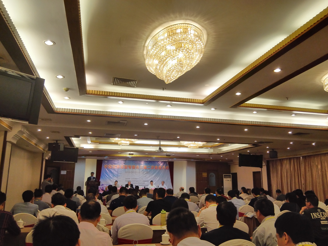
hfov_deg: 61.7
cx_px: 164
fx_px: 275
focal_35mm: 29
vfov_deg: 48.2
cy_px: 123
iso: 100
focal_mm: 3.8
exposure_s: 1/100
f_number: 2
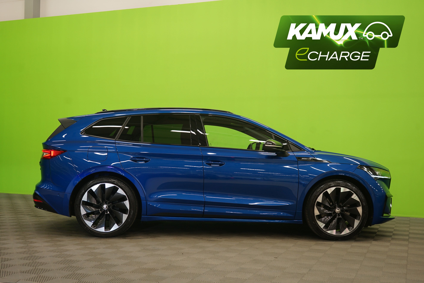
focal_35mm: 41
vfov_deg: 32.6
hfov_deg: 47.4
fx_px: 483
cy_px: 142
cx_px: 212
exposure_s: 1/8
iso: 400
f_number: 5
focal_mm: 41
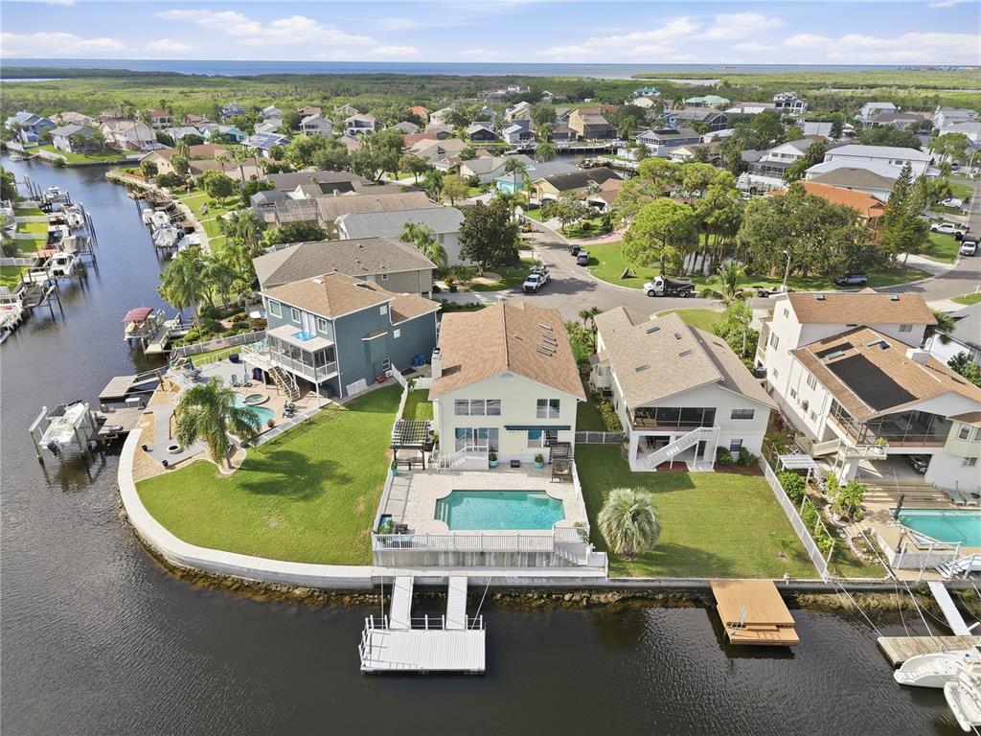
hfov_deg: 71.6
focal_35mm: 24
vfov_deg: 56.8
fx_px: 680
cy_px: 368
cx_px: 490
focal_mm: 8.7
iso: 220
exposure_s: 1/4000
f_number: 1.8
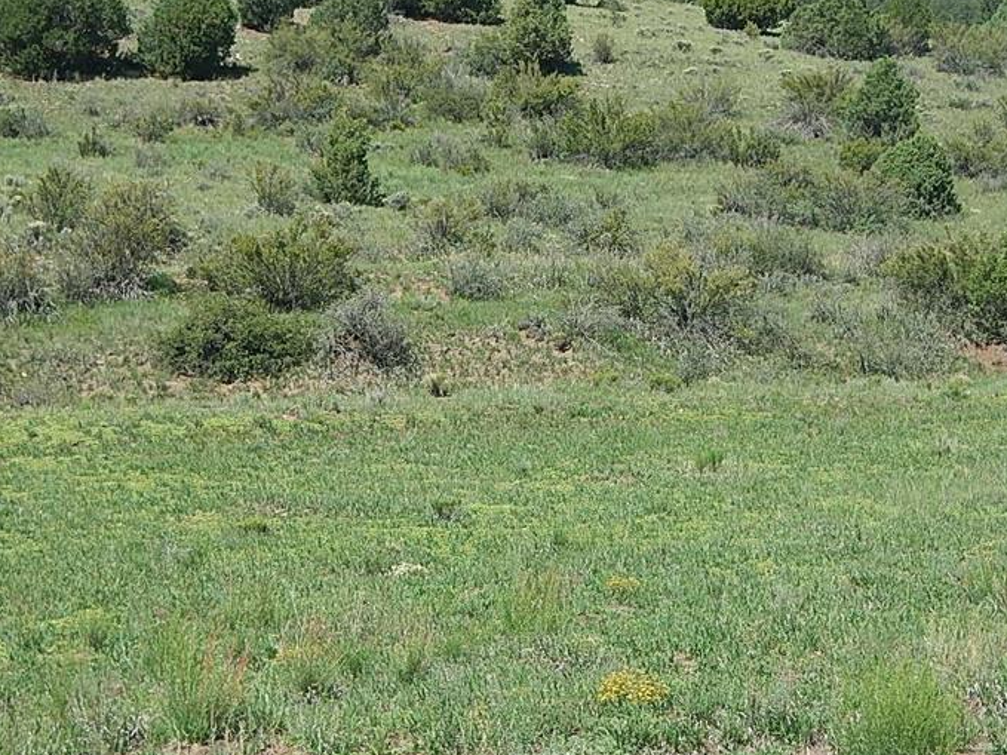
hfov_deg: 23.5
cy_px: 325
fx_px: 2414
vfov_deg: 17.8
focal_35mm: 83
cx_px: 613
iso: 125
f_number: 4.1
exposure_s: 1/640
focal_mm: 9.9
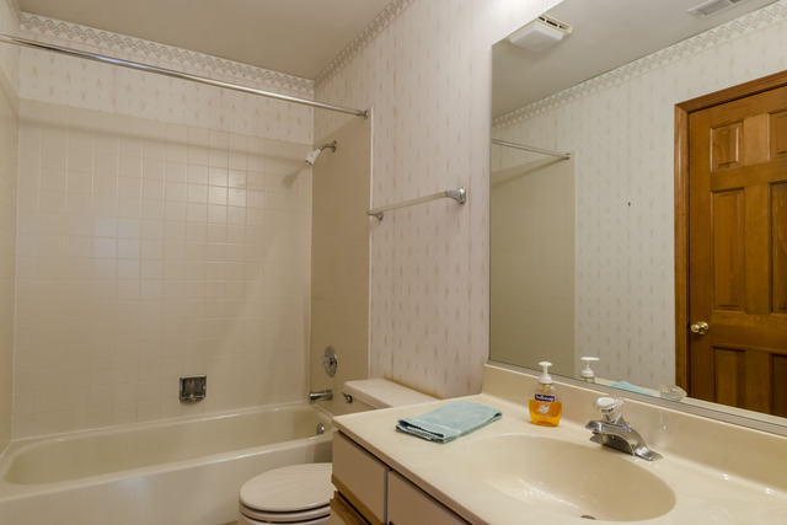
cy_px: 262
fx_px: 459
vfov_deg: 59.5
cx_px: 394
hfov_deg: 81.2
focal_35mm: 21
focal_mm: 14
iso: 200
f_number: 9.5
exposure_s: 1/60
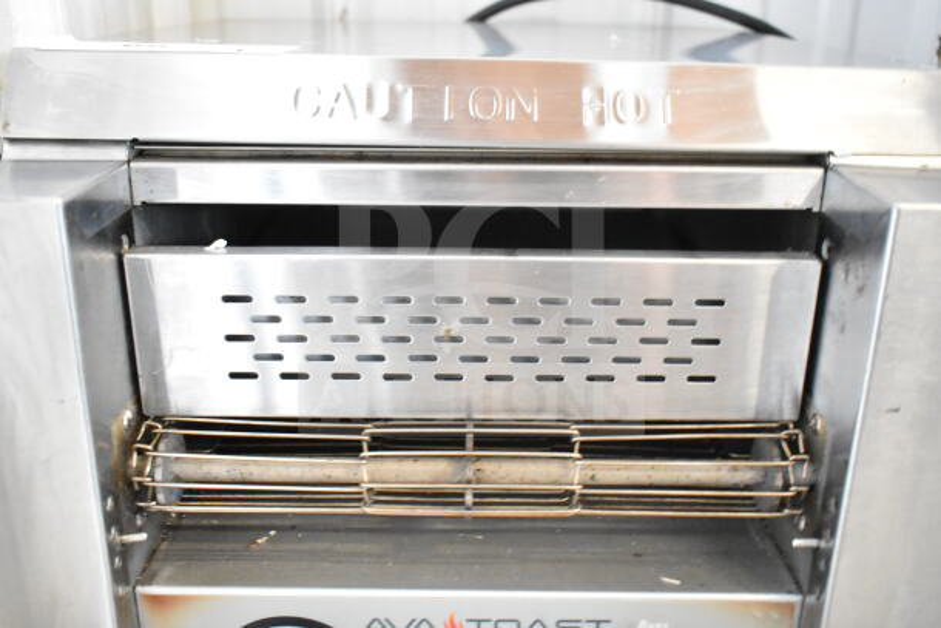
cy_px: 314
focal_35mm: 36
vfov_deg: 36.9
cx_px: 470
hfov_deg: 53.1
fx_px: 941
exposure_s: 1/40
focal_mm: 24
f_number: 3.8
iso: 6400
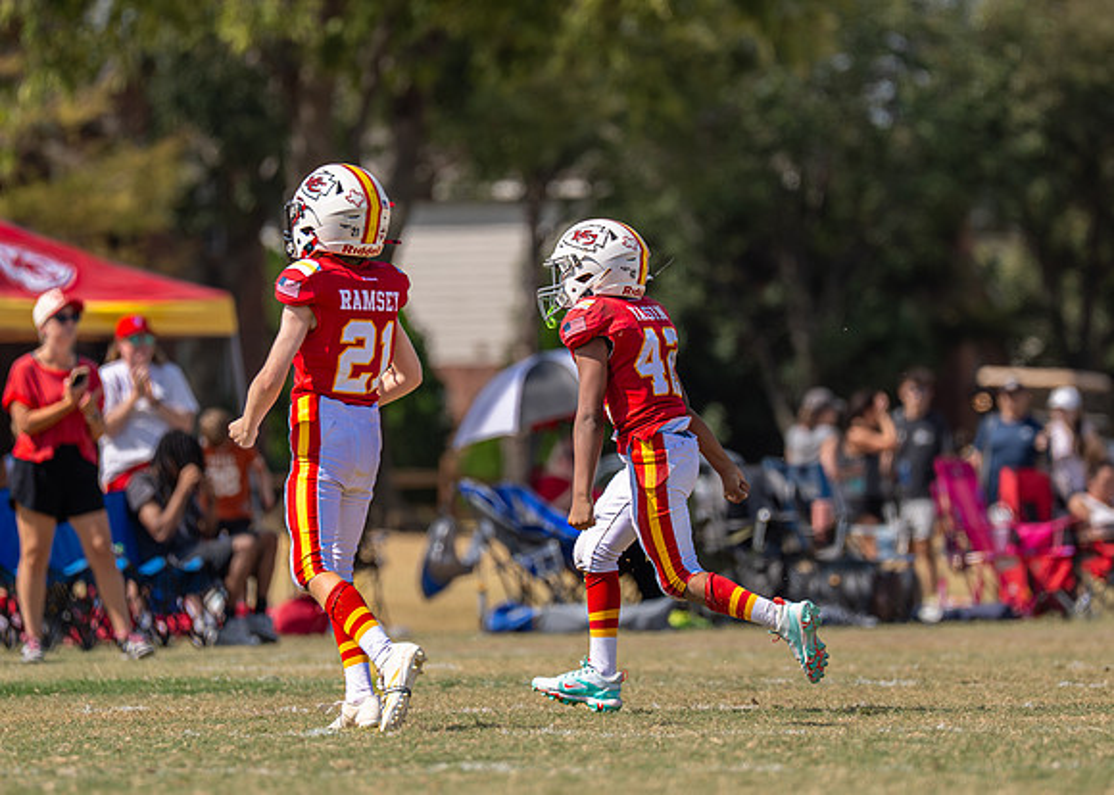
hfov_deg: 5.0
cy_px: 362
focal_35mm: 403
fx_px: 12752
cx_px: 606
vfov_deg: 3.6
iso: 100
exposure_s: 1/3200
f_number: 2.8
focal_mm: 200
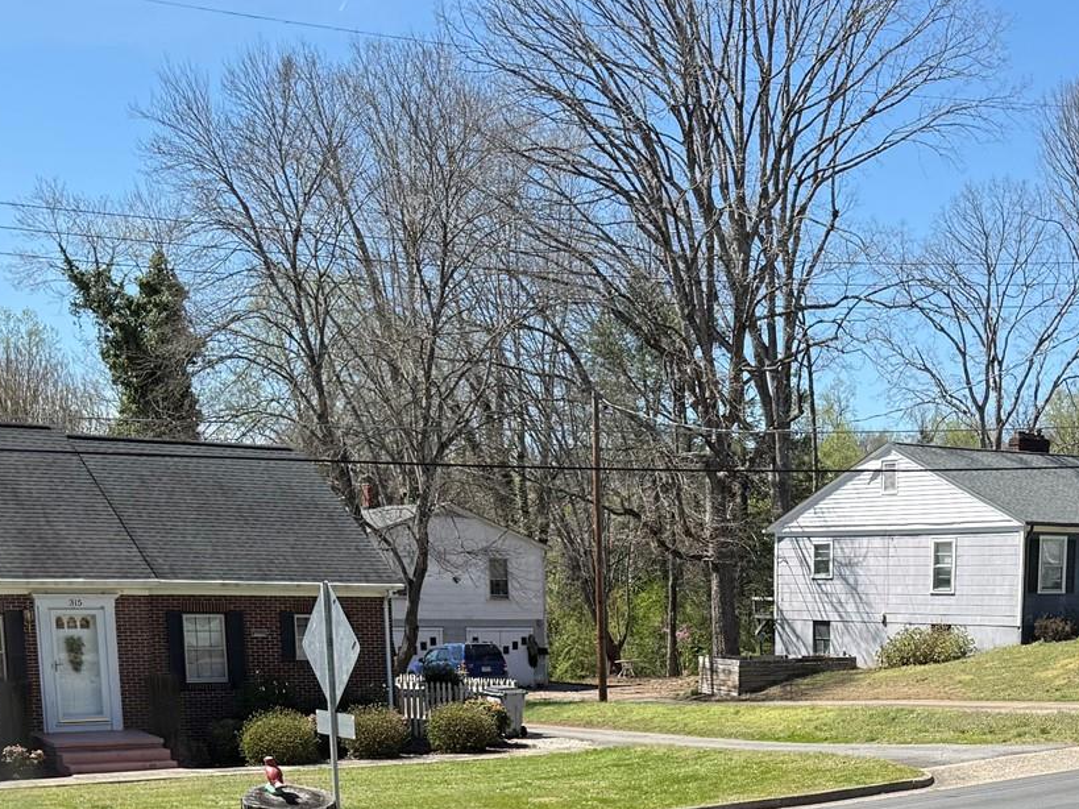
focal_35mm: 60
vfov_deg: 22.5
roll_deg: -0.8
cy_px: 970
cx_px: 802
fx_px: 1870
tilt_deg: -11.8
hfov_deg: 31.6
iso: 100
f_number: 1.78
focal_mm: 6.76
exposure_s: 1/2445
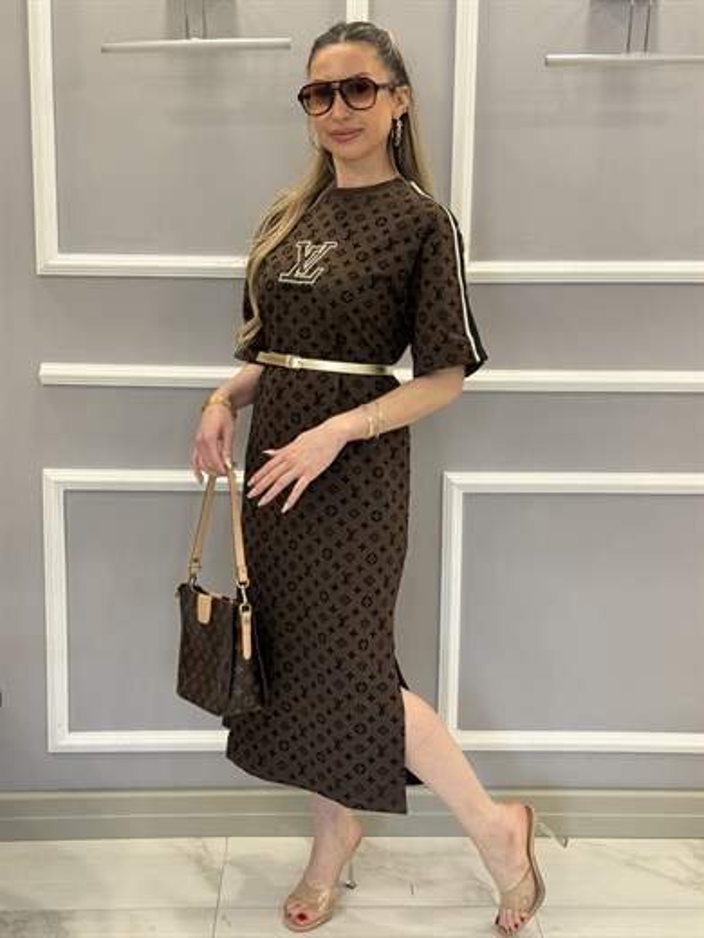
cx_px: 352
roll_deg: -1.2
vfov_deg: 39.7
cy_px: 469
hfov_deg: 30.3
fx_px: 1302
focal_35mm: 48
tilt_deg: -9.3
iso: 100
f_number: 1.78
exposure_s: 1/77
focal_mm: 6.76
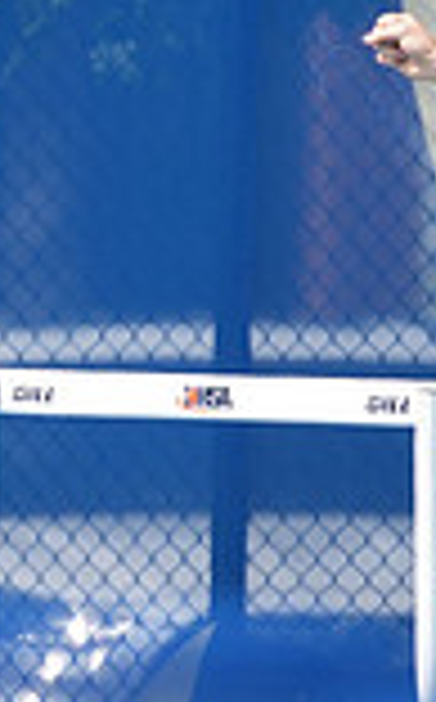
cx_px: -814
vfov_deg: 0.9
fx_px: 43432
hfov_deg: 0.6
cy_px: 137
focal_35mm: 2276
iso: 500
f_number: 6.3
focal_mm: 600
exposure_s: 1/1000
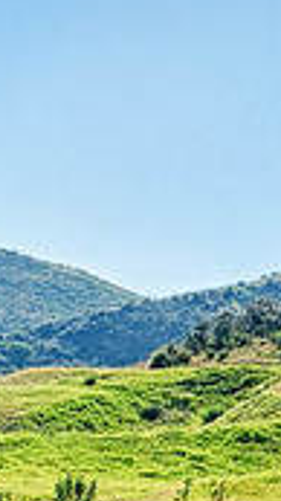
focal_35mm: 226
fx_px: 3001
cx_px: 394
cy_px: 395
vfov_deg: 9.5
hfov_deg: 5.3
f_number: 11
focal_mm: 34
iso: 400
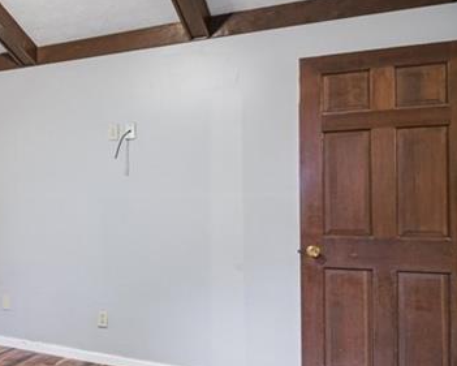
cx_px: -100
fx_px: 555
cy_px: 230
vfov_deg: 36.3
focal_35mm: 41
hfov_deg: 34.9
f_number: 8
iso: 400
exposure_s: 1/6
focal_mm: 15
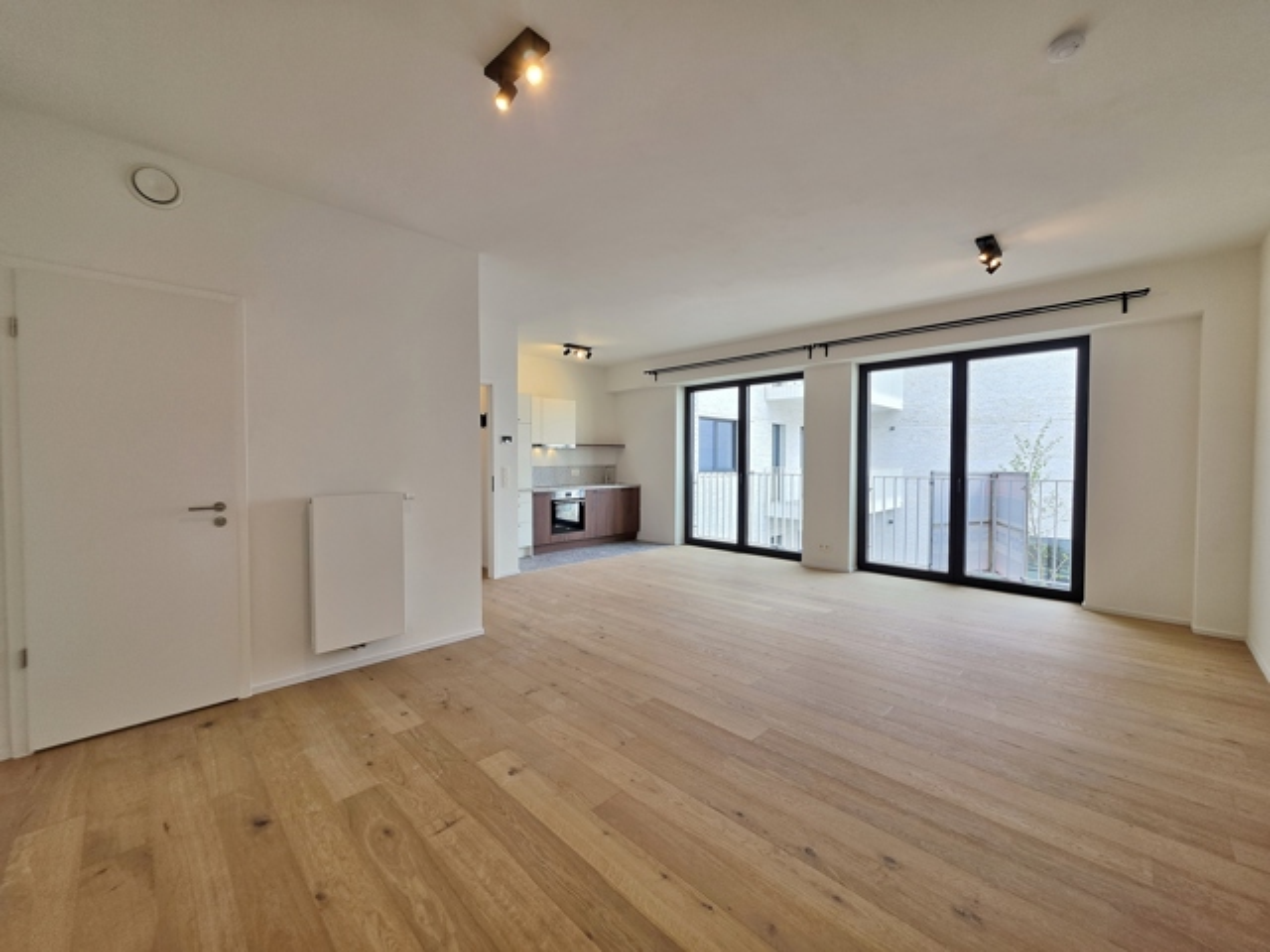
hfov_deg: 106.2
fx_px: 477
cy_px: 476
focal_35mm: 13
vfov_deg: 89.9
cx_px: 635
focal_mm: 2.2
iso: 25
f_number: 1.9
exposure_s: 1/100
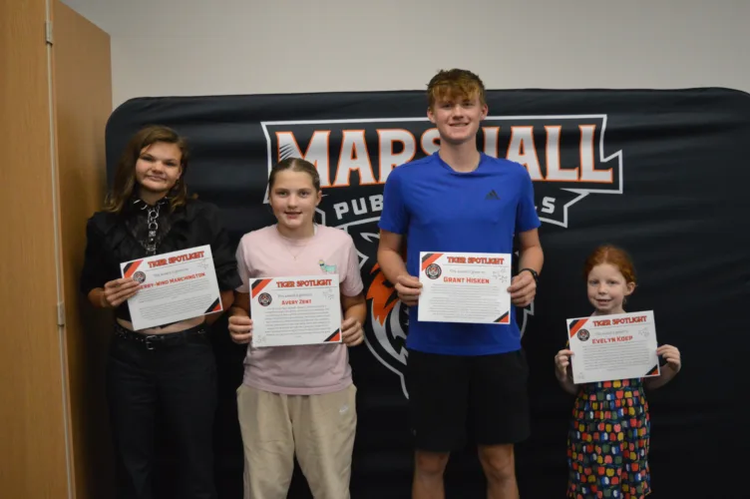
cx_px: 375
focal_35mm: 36
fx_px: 749
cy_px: 250
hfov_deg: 53.2
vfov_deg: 36.8
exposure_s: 1/500
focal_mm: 24
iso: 3200
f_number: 4
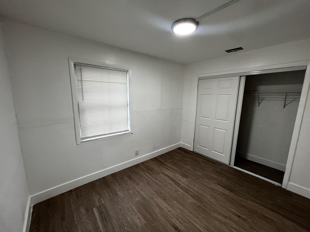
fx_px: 116
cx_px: 155
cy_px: 116
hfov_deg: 106.2
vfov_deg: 89.9
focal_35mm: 13
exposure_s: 1/120
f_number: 1.8
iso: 200
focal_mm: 1.57
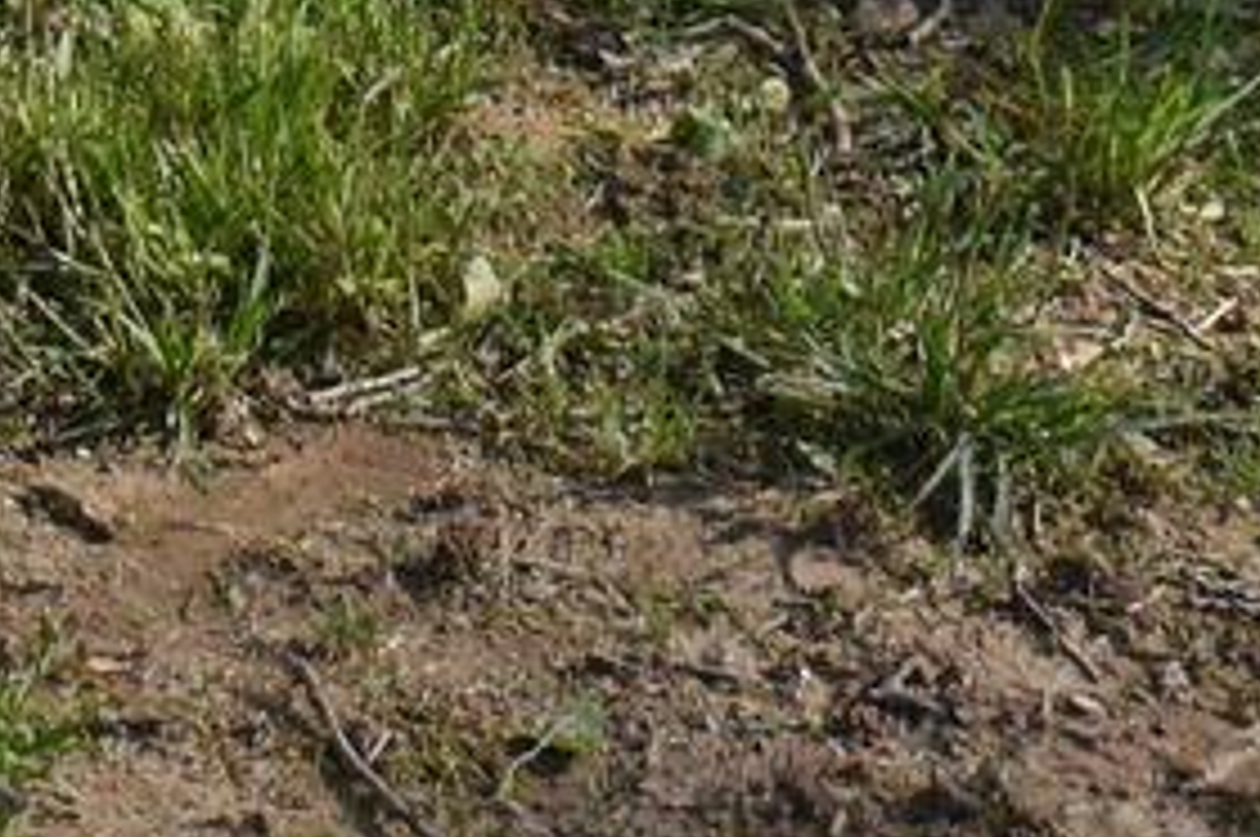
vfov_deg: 4.7
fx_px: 9602
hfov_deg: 7.5
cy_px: -2153
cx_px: 482
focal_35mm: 275
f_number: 5.6
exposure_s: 1/250
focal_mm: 25
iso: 220
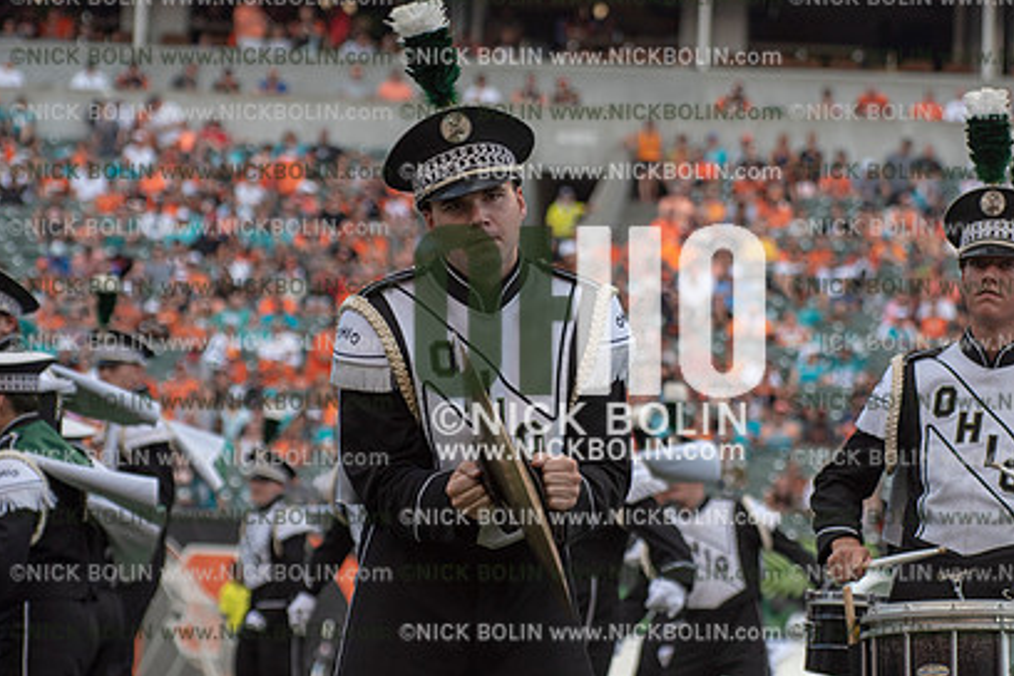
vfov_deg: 6.9
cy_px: 344
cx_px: 589
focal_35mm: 199
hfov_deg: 10.3
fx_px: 5605
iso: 400
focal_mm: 140
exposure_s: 1/1250
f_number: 5.6
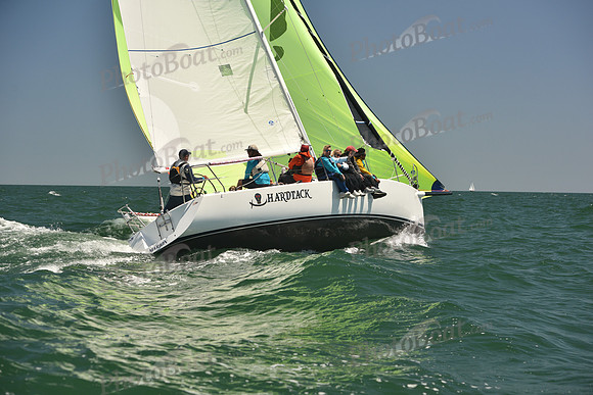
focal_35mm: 70
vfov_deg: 19.5
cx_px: 296
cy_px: 198
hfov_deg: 28.8
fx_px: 1153
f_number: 5
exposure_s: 1/800
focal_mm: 70
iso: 250
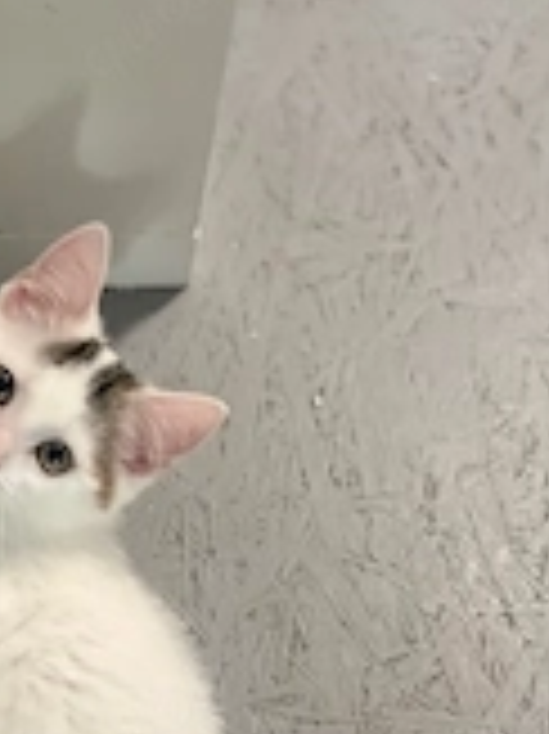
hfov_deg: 21.8
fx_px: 1355
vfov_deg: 28.5
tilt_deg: -69.1
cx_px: -36
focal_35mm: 64
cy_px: 729
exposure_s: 1/50
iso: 320
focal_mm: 4.2
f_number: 1.6
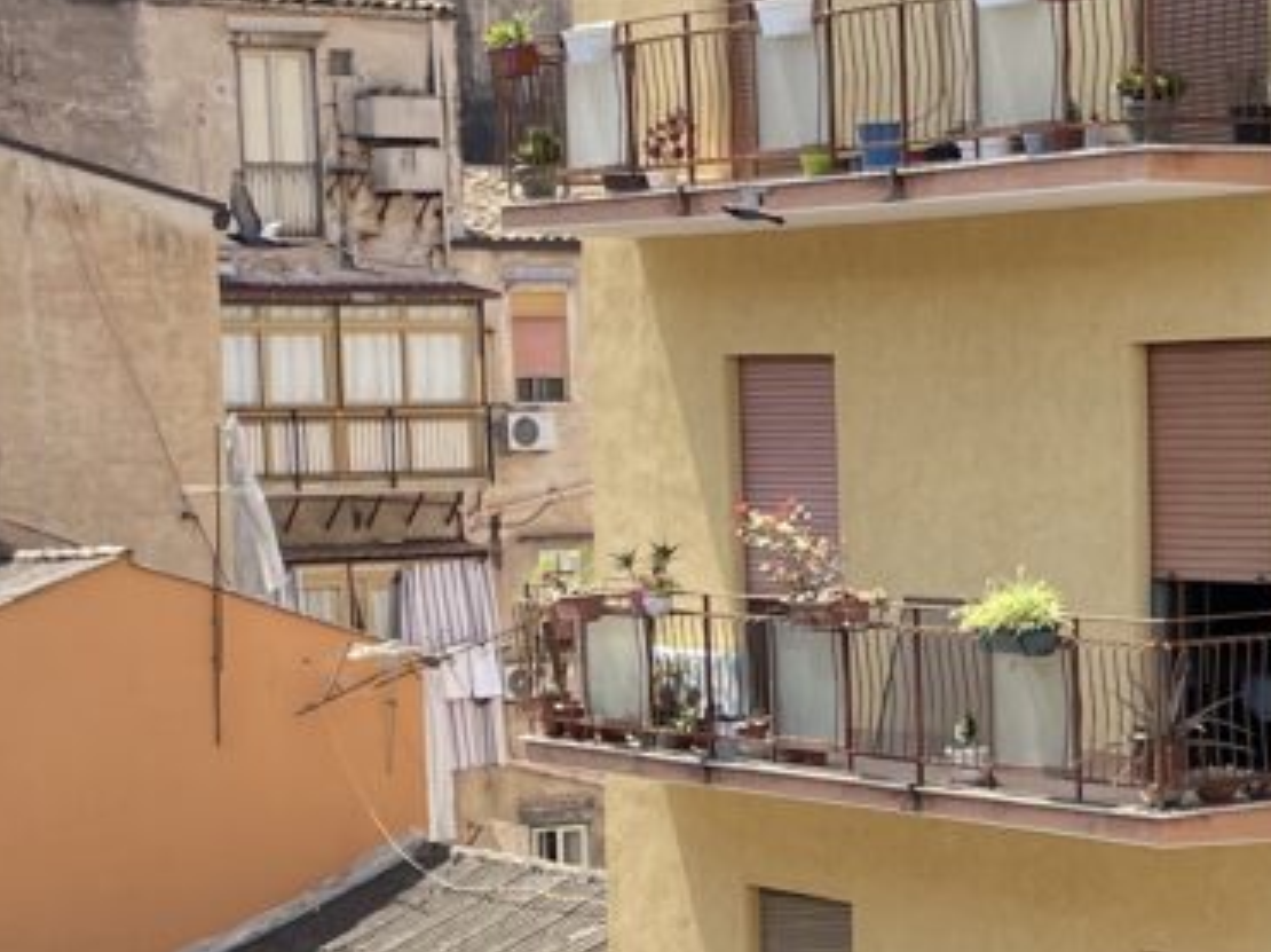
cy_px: 1010
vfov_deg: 13.5
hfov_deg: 18.0
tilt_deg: -8.4
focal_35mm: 108
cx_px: 1034
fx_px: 3963
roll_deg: +1.4
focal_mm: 4.2
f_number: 1.6
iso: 32
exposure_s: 1/955
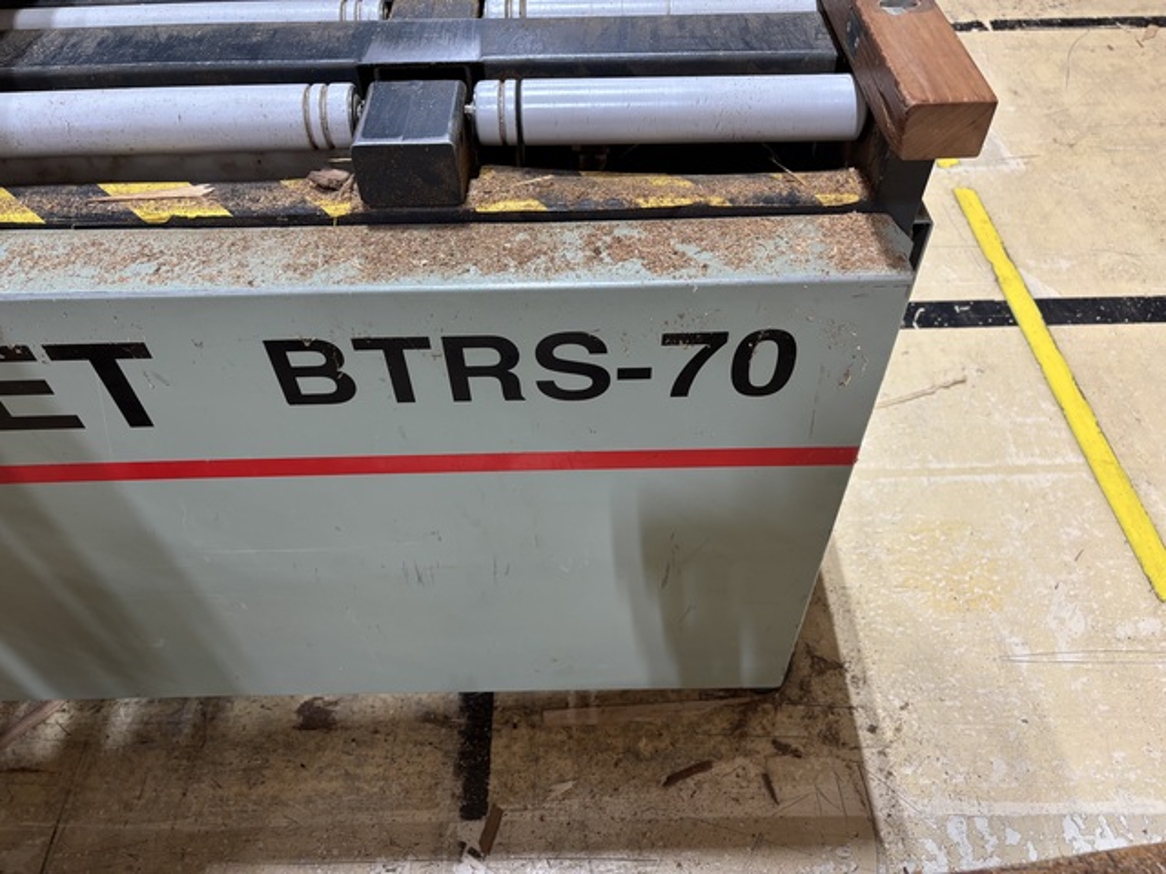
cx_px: 583
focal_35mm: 26
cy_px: 437
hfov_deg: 67.3
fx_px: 876
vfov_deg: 53.1
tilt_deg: -49.0
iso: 125
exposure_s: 1/121
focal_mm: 5.96
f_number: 1.6
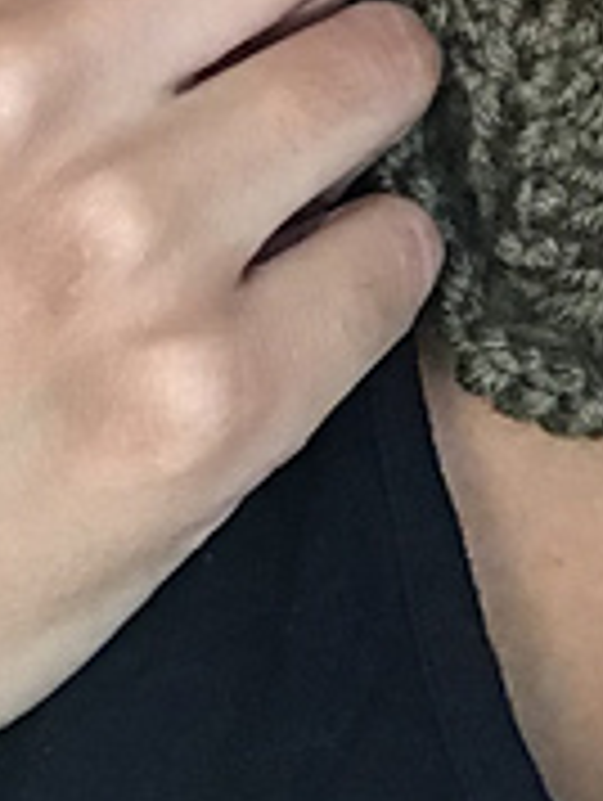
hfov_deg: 12.3
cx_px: 884
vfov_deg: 15.6
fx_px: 2665
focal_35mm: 115
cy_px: -450
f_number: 2.2
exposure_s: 1/15
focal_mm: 2.87
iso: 250
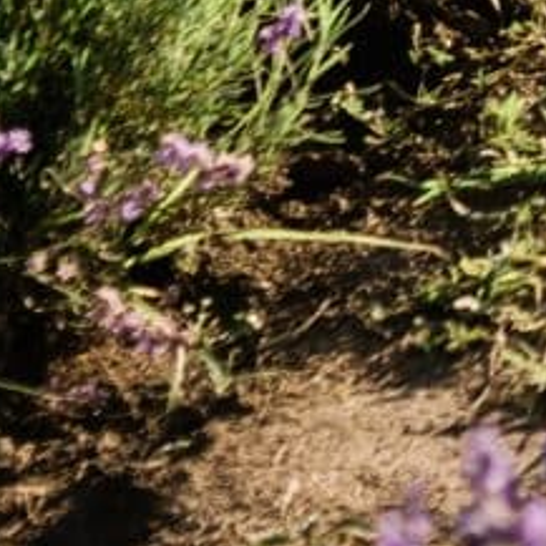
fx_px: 6264
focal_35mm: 351
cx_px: 1880
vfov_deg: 4.8
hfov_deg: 4.7
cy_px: -842
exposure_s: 1/800
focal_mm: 35
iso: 50
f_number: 2.2
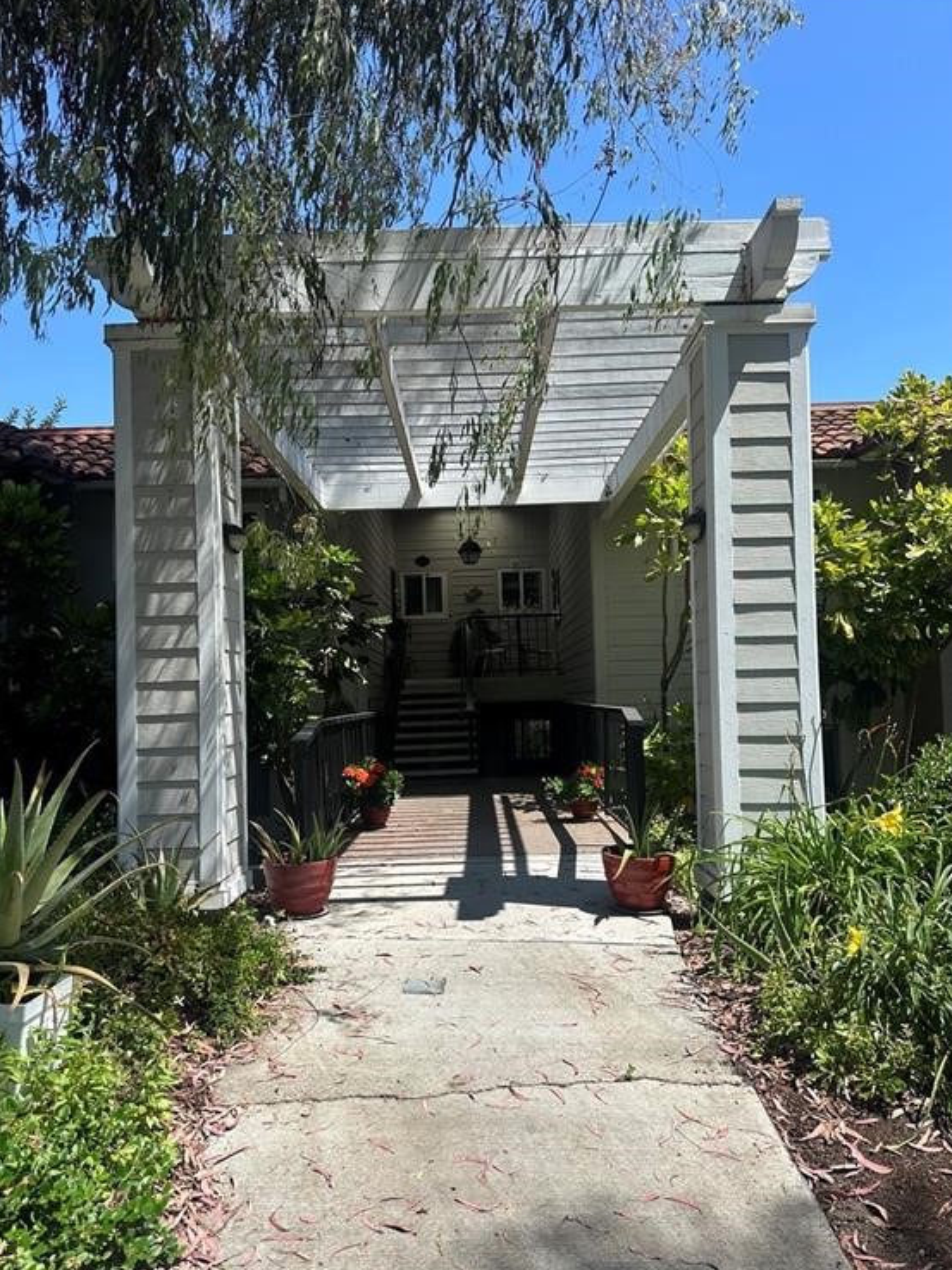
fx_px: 916
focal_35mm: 25
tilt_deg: +3.0
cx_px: 480
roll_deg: +1.7
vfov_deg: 69.4
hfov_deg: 54.9
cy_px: 650
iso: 80
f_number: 1.78
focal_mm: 6.86
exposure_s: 1/3472
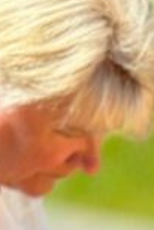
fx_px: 2119
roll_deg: +1.0
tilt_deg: -10.6
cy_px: 193
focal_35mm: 331
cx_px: 435
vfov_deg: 6.2
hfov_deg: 4.0
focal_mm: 6.86
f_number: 1.78
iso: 80
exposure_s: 1/3058
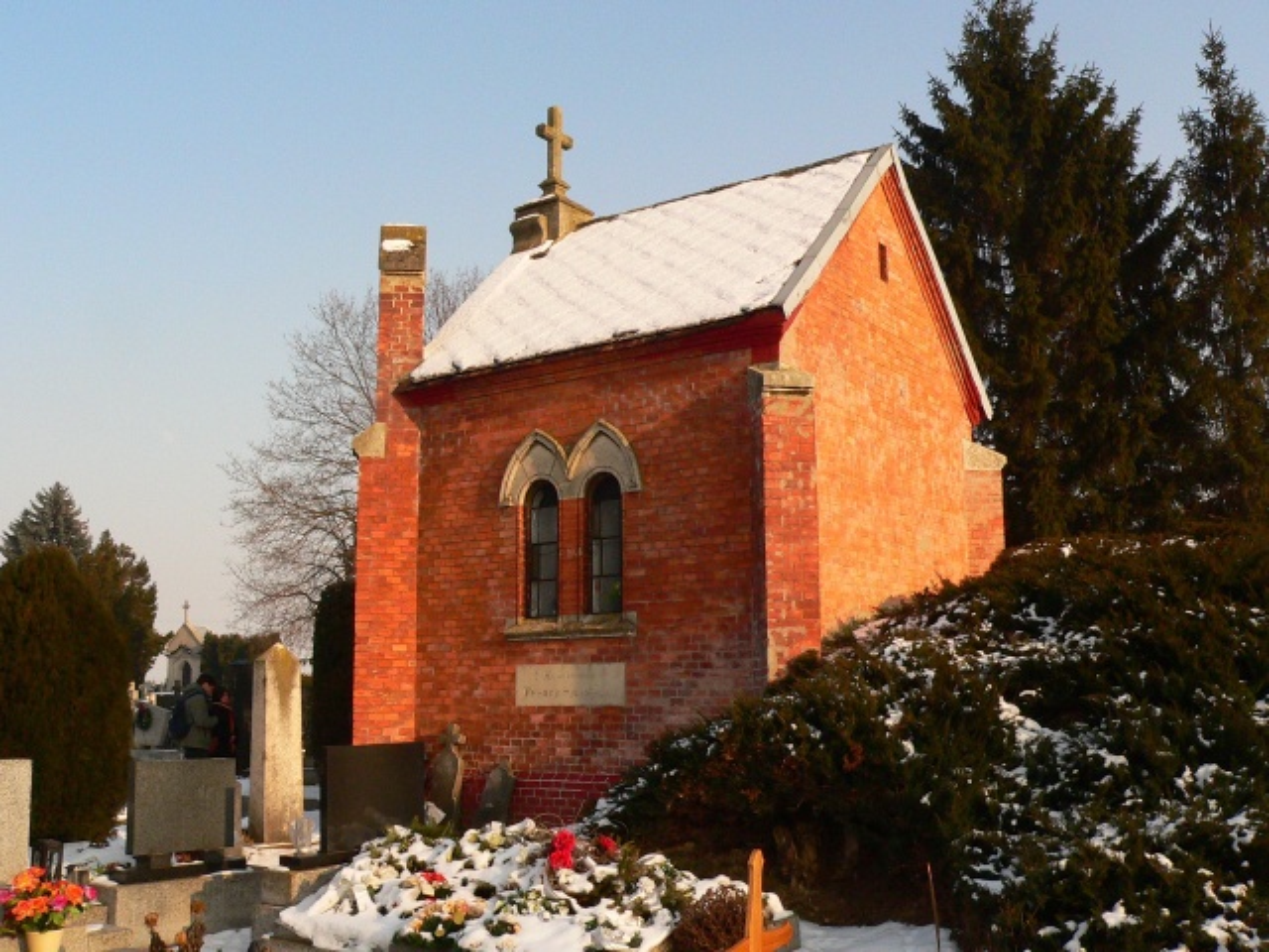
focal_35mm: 36
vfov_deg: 39.7
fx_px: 1320
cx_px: 634
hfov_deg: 51.4
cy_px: 476
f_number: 5.6
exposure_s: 1/640
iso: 200
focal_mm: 6
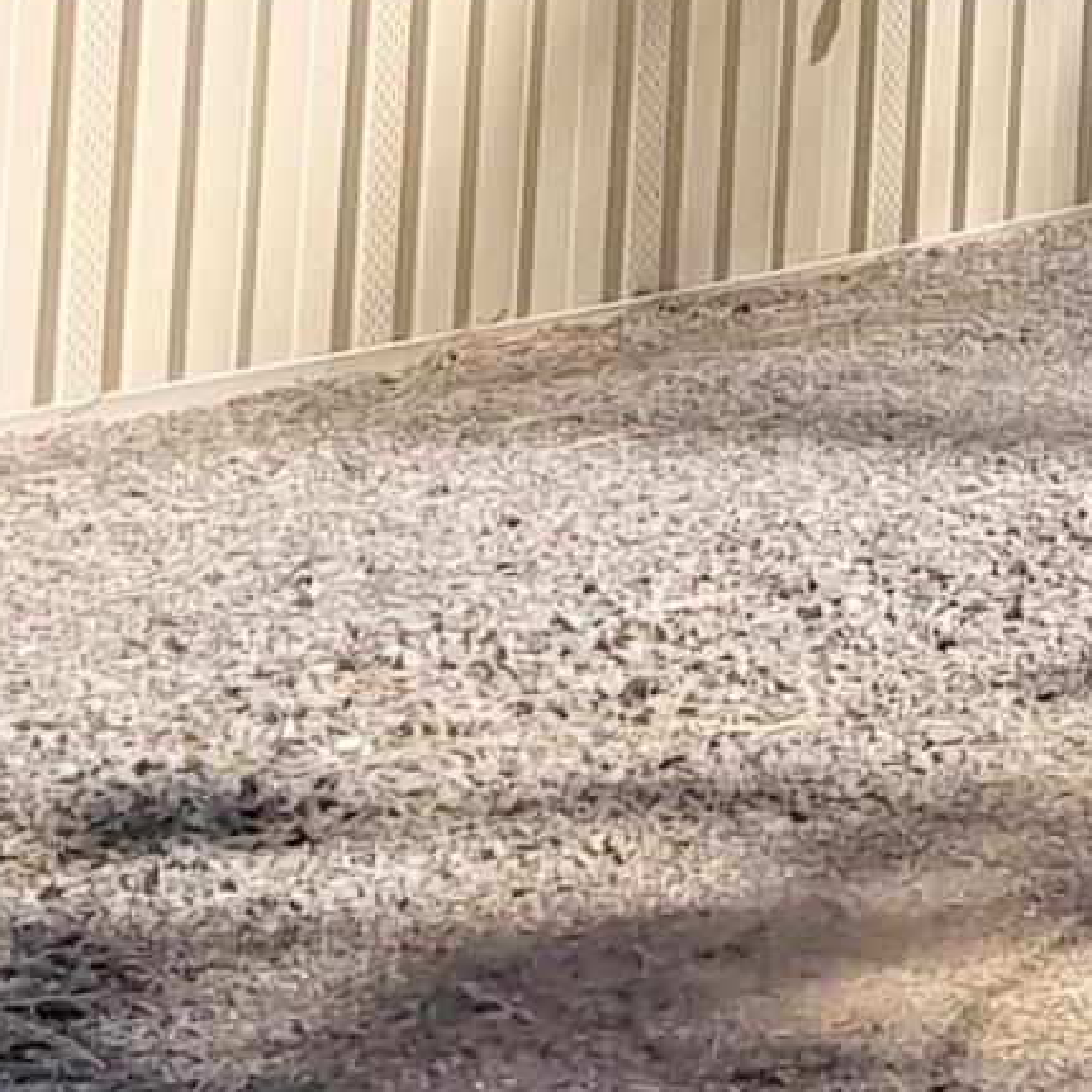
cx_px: 1622
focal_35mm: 160
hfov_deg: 10.6
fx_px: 5710
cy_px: -1077
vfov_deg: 10.1
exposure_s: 1/1388
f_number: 1.7
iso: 50
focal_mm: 4.2
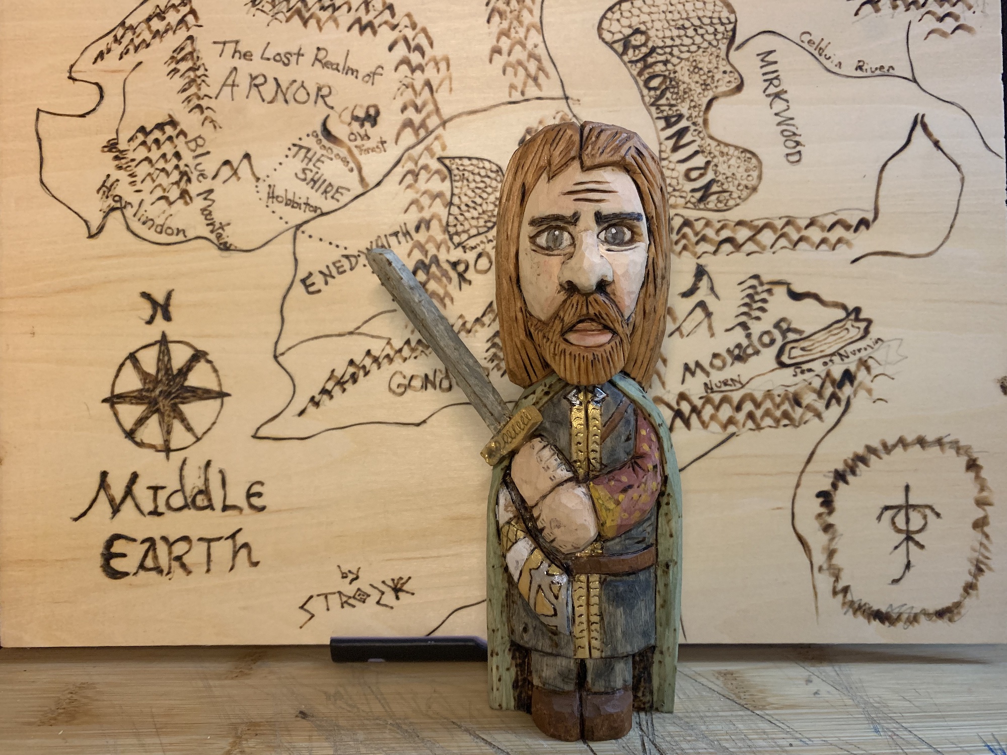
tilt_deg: -6.5
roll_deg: -1.0
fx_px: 756
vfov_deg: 53.1
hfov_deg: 67.3
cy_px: 378
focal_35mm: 26
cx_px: 504
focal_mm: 4.25
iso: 500
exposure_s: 1/30
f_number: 1.8
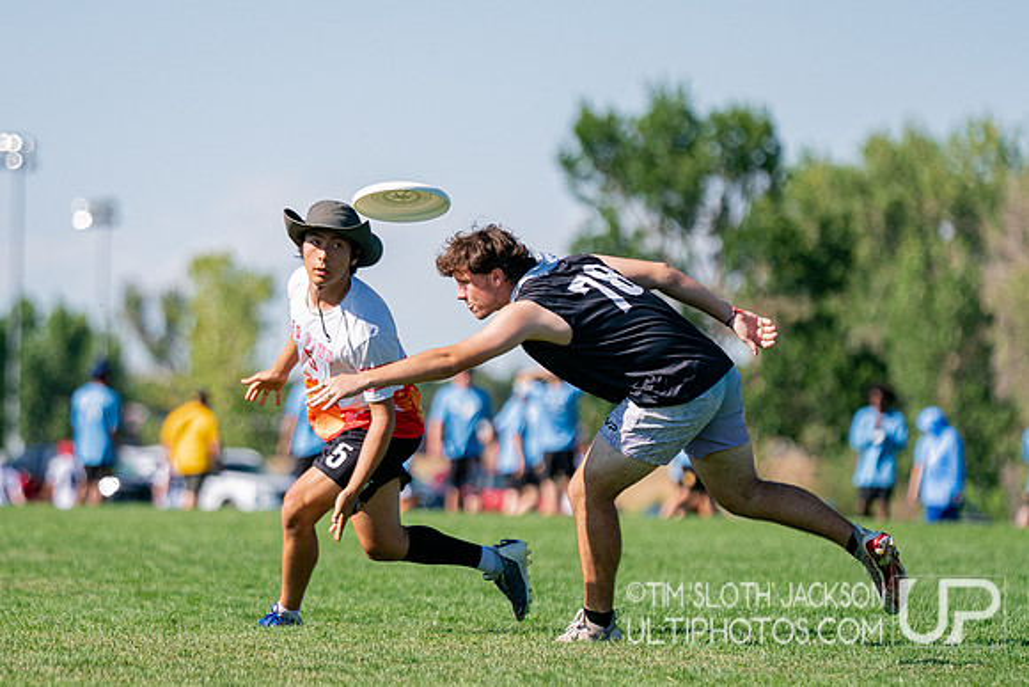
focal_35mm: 350
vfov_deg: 3.9
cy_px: 339
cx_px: 407
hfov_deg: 5.9
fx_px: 9996
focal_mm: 200
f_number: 3.2
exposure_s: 1/5000
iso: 400
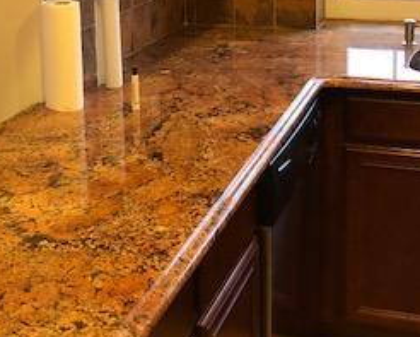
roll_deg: +1.7
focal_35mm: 71
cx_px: 142
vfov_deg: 21.0
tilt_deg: -11.1
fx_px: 883
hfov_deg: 26.6
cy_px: 19
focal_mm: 4
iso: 50
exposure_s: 1/15
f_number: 1.8
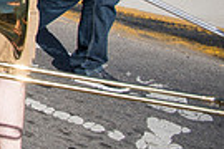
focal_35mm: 103
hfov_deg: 15.1
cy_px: -130
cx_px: -256
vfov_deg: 12.1
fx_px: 641
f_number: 4.5
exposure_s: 1/1600
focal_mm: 24
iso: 250
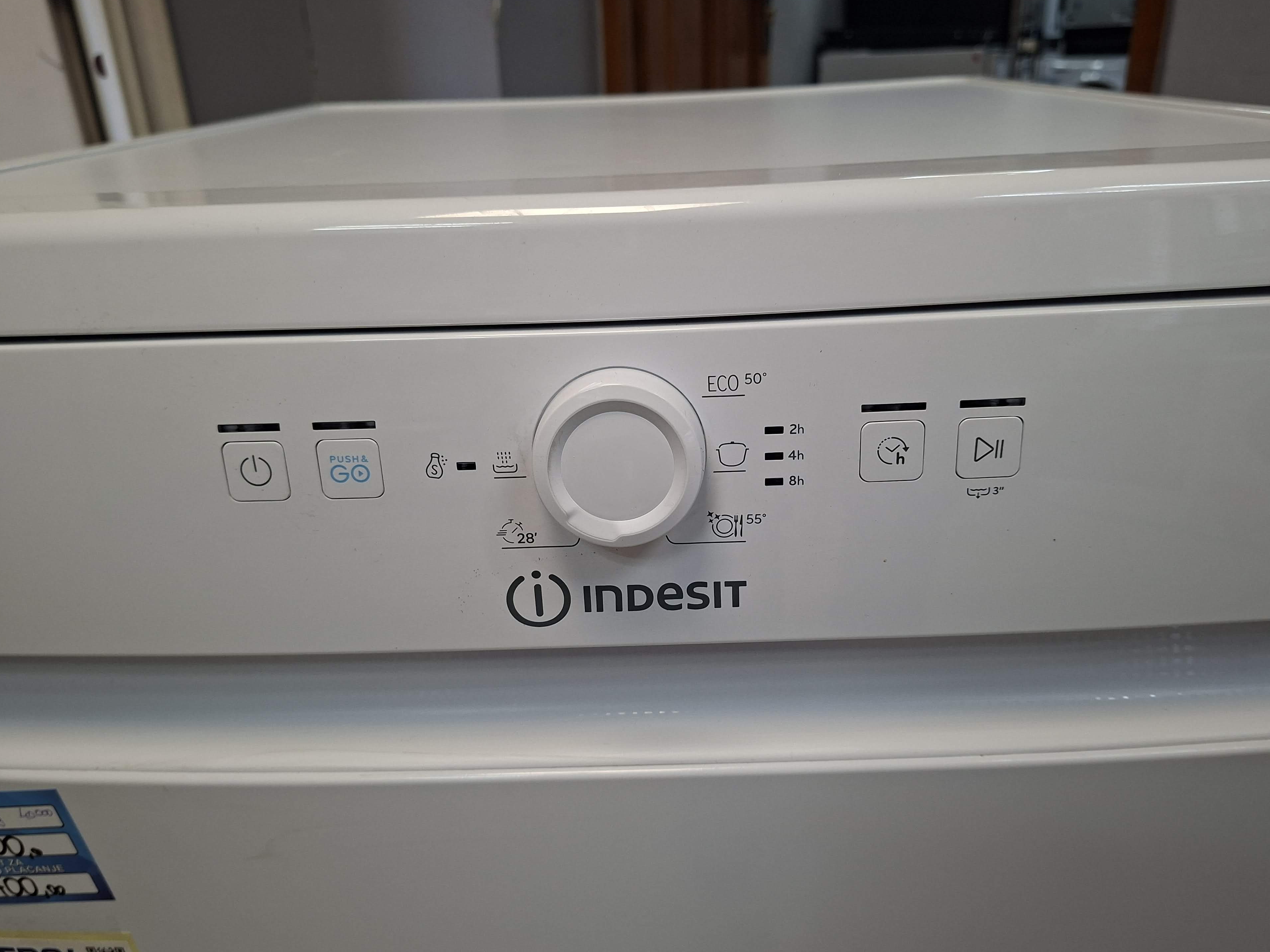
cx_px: 658
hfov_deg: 71.6
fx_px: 881
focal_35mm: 24
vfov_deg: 56.8
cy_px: 487
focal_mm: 5.54
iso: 200
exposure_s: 1/100
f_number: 1.8
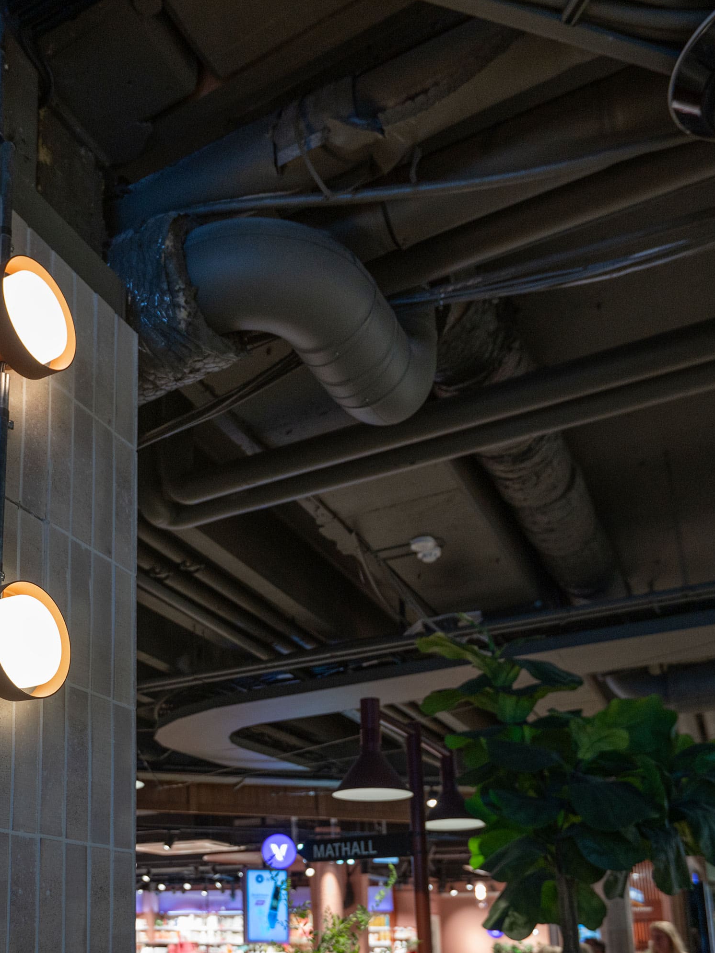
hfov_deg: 44.5
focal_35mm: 29
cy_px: 477
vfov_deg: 61.7
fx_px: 799
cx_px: 90
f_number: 4
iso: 720
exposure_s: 1/125
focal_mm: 20
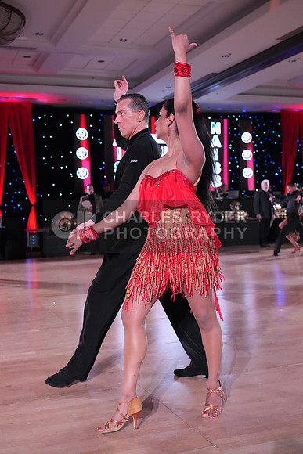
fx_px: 543
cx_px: 152
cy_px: 227
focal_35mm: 43
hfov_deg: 31.2
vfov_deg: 45.4
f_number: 5
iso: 8000
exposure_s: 1/400
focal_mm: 43
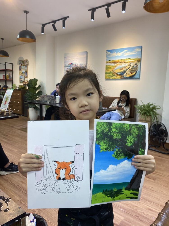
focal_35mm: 26
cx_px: 84
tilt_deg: -7.4
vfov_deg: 67.3
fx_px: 169
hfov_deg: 53.1
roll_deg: -2.4
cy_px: 113
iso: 100
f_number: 1.8
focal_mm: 4.25
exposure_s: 1/100
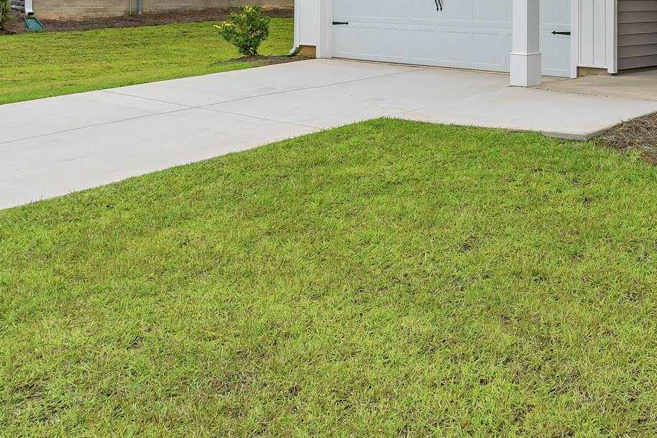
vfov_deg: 27.6
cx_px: 635
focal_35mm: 45
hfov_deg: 39.0
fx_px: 828
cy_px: -18
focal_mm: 11
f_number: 6.3
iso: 200
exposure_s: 1/250
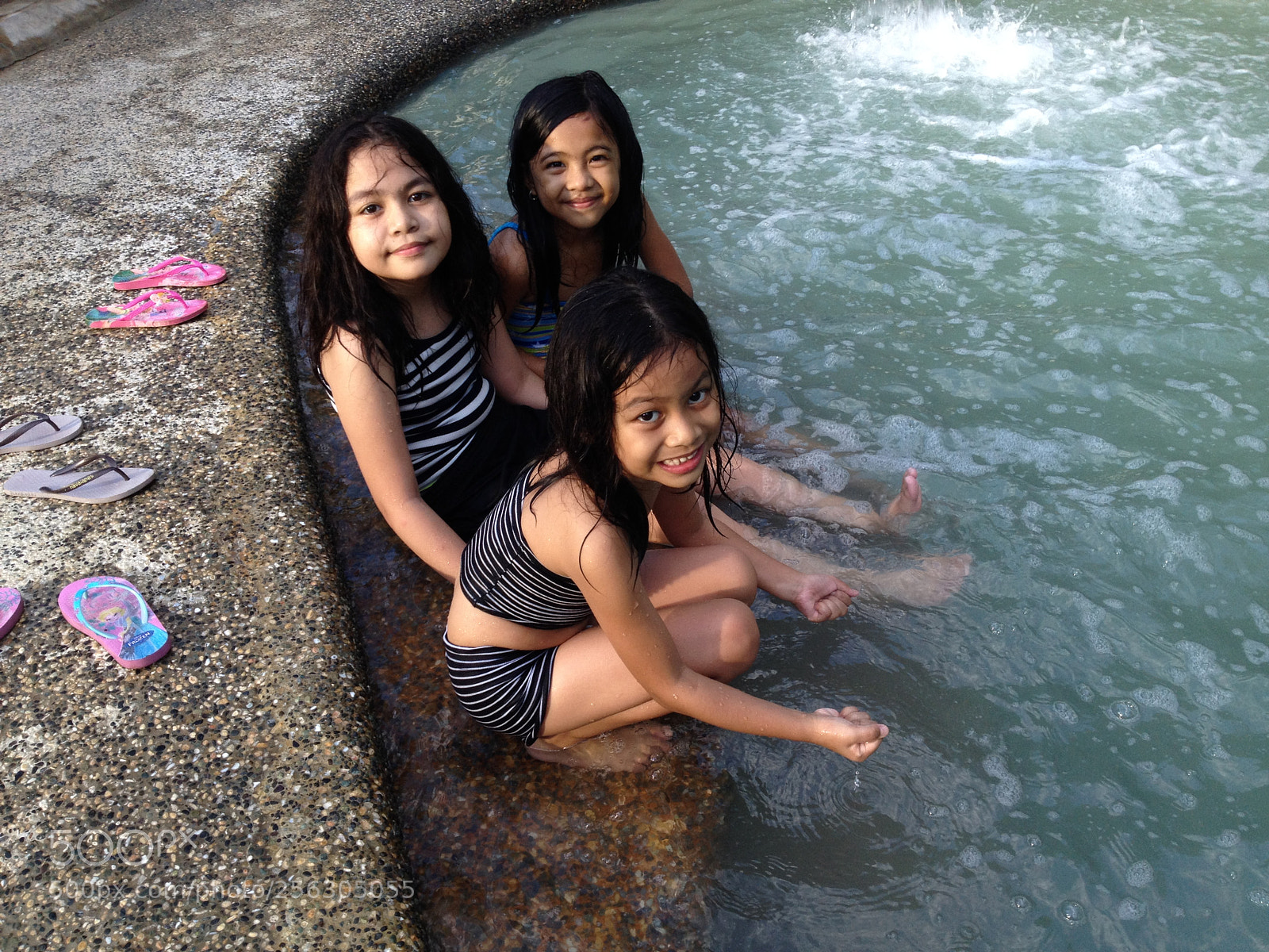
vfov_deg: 40.7
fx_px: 1283
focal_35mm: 35
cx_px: 634
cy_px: 476
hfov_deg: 52.6
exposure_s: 1/198
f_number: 2.4
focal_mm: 4.28
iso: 50
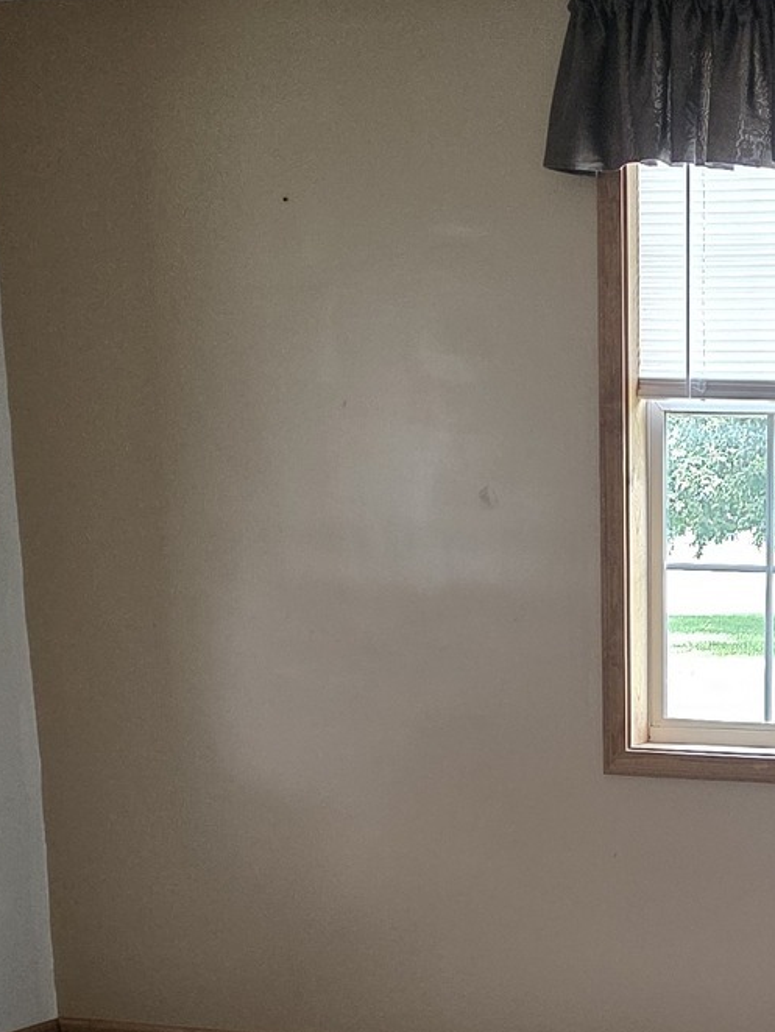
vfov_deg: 22.8
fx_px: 2387
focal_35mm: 80
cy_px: 1168
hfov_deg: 17.7
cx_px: 878
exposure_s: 1/120
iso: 250
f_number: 1.7
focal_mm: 6.3
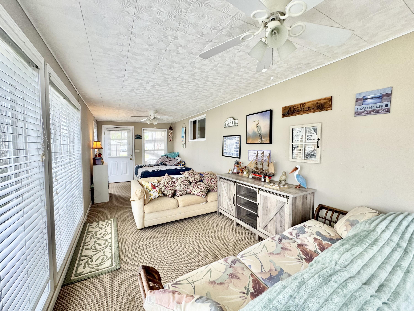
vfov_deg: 85.7
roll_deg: +0.2
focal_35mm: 14
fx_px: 167
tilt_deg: -4.1
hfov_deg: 102.1
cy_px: 156
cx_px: 207
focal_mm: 2.22
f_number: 2.2
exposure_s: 1/99
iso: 64
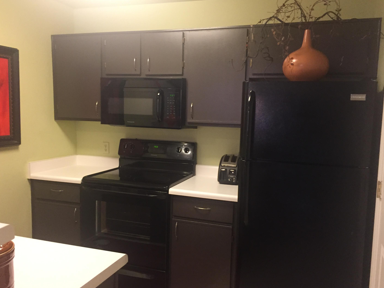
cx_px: 194
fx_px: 344
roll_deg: -2.7
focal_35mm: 31
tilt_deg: -8.0
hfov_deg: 58.3
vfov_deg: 45.4
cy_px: 149
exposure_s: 1/30
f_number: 2.2
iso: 250
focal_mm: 4.15
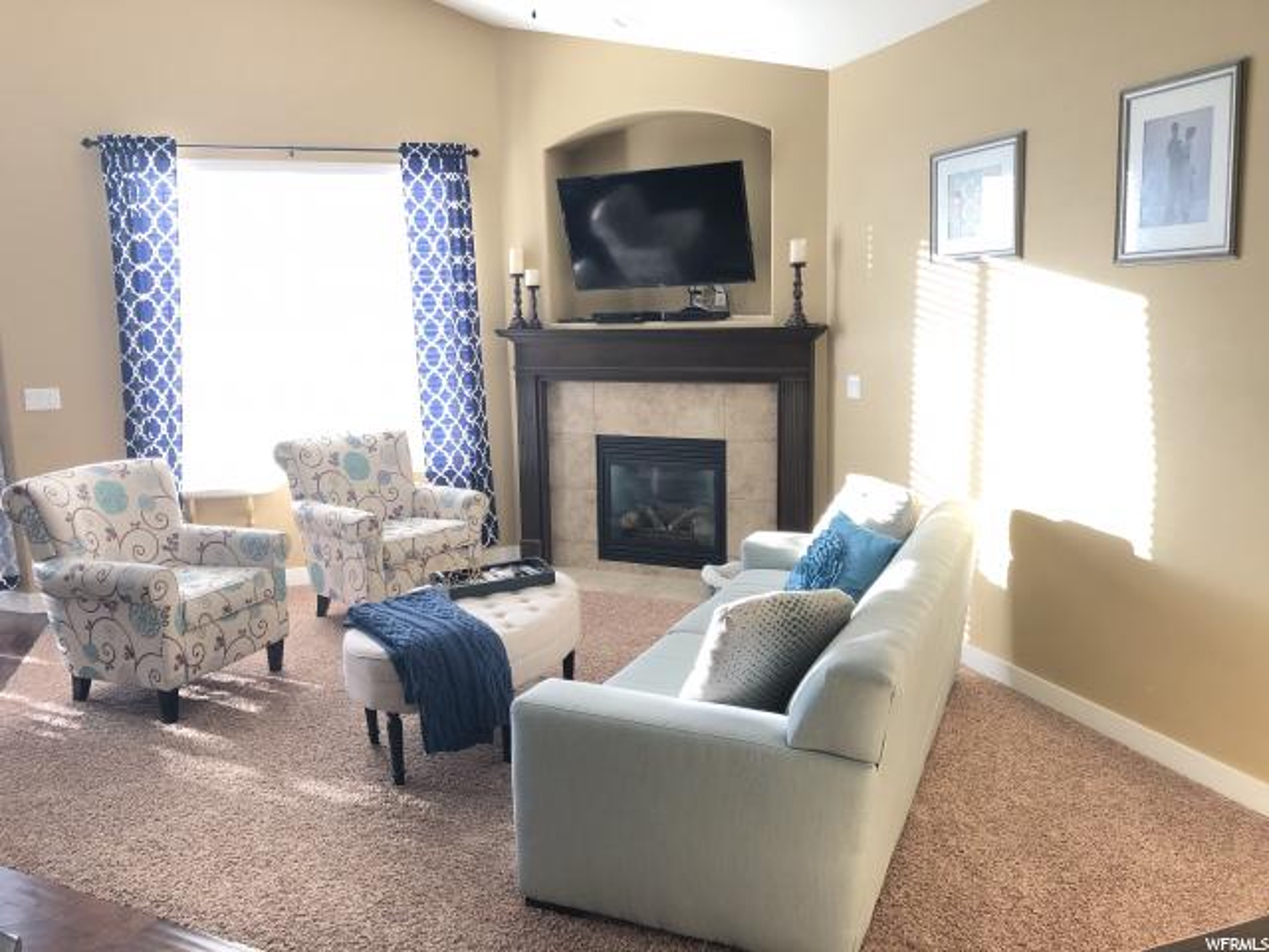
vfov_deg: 49.7
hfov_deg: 63.4
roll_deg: +0.7
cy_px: 476
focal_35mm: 28
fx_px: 1026
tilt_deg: -8.7
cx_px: 634
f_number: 1.8
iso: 40
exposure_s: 1/24
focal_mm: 3.99
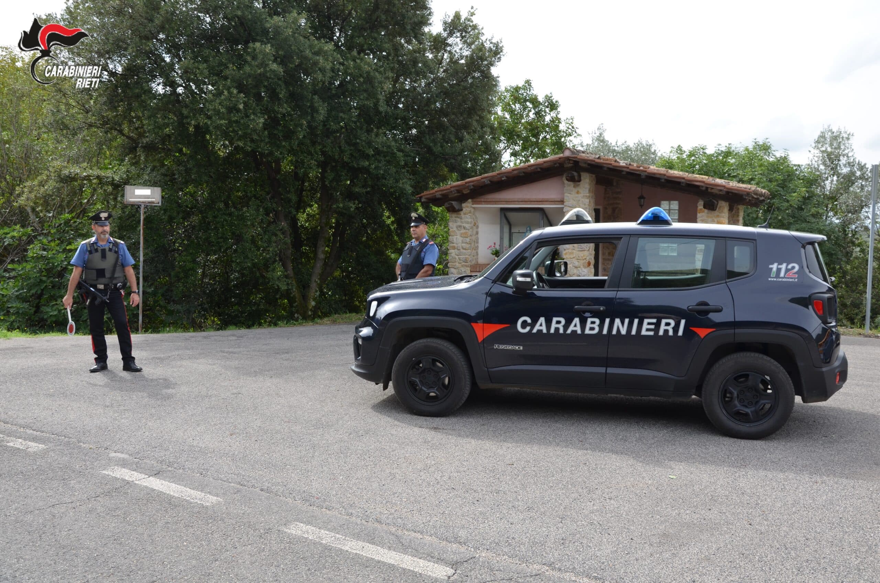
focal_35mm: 33
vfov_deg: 39.8
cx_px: 440
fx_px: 805
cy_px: 292
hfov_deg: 57.3
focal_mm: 22
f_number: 8
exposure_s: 1/250
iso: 180
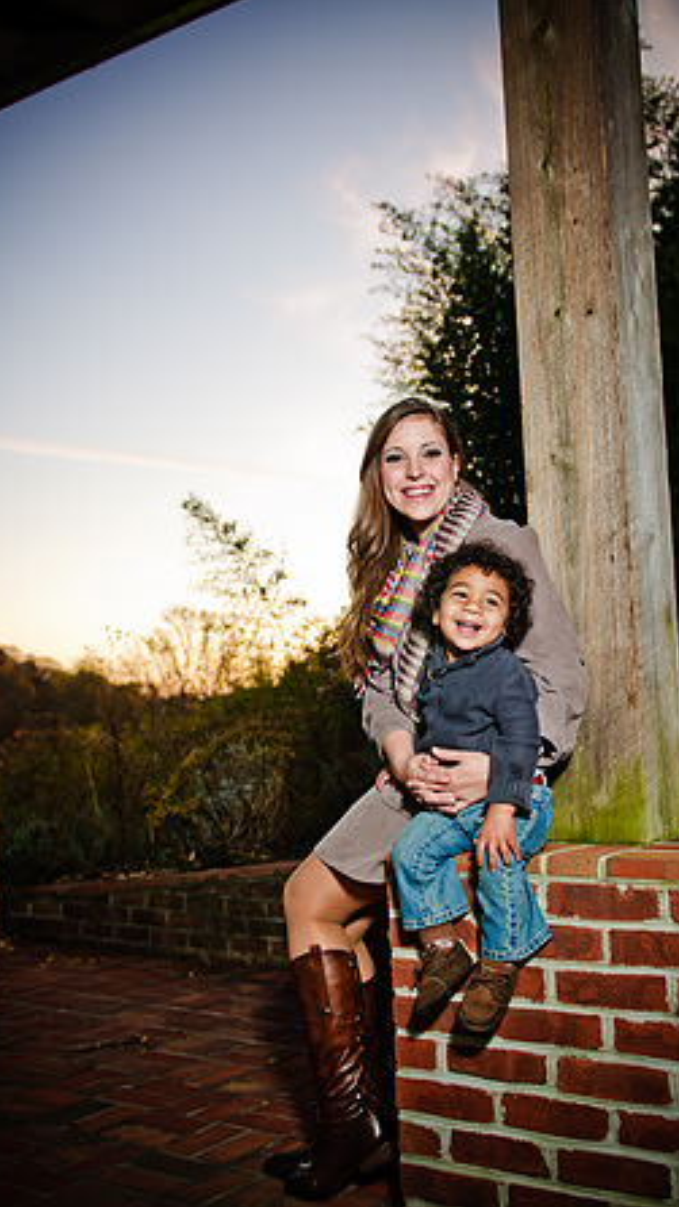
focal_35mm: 38
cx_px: 375
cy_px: 604
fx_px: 1216
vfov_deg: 52.8
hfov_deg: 31.2
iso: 200
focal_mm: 24
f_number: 2.8
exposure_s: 1/60
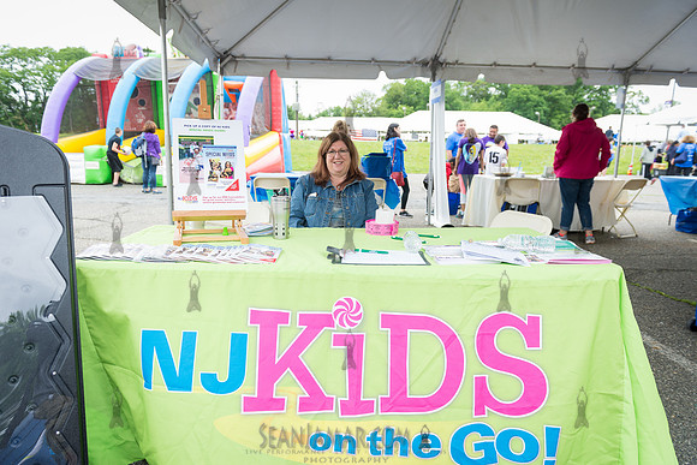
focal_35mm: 24
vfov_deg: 53.2
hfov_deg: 73.7
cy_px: 232
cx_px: 348
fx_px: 465
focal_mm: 24
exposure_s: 1/250
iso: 200
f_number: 4
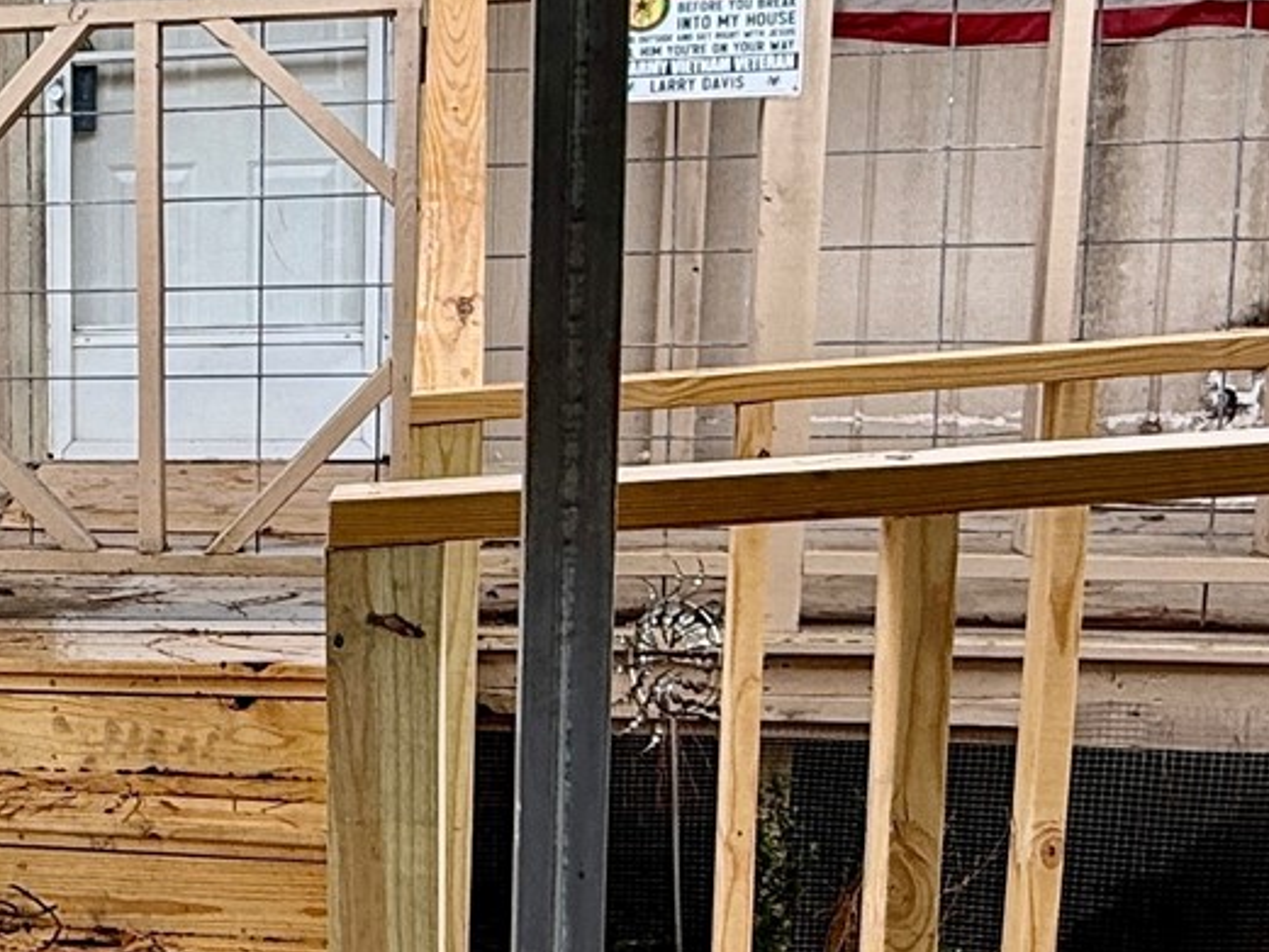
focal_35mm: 55
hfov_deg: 31.8
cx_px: -46
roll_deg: +1.6
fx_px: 2017
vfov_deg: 26.5
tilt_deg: -9.5
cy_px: 575
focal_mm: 2.22
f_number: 2.2
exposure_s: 1/164
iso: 50
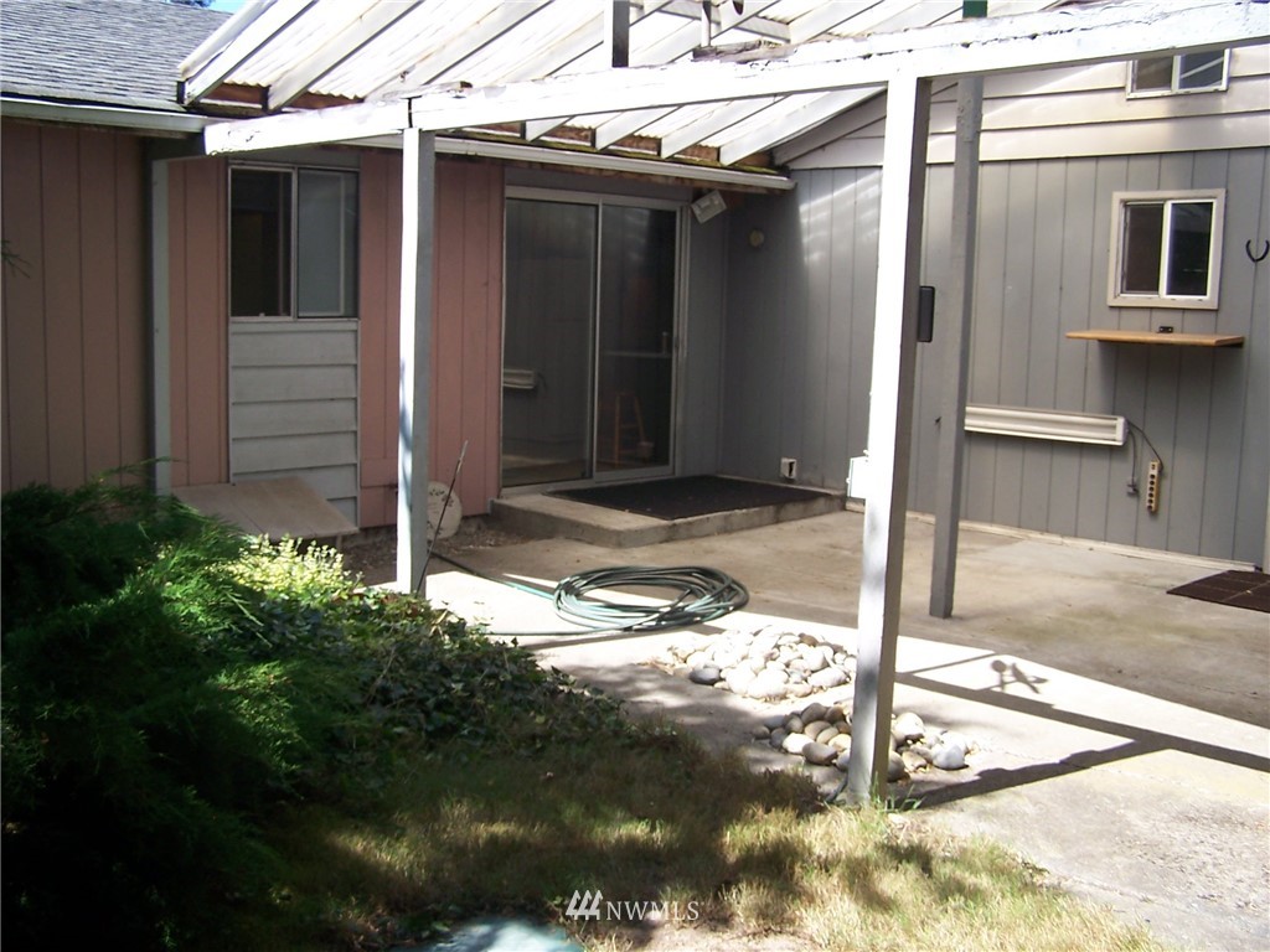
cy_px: 476
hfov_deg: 49.0
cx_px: 635
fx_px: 1394
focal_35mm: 38
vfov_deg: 37.7
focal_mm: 6.3
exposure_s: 1/350
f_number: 2.8
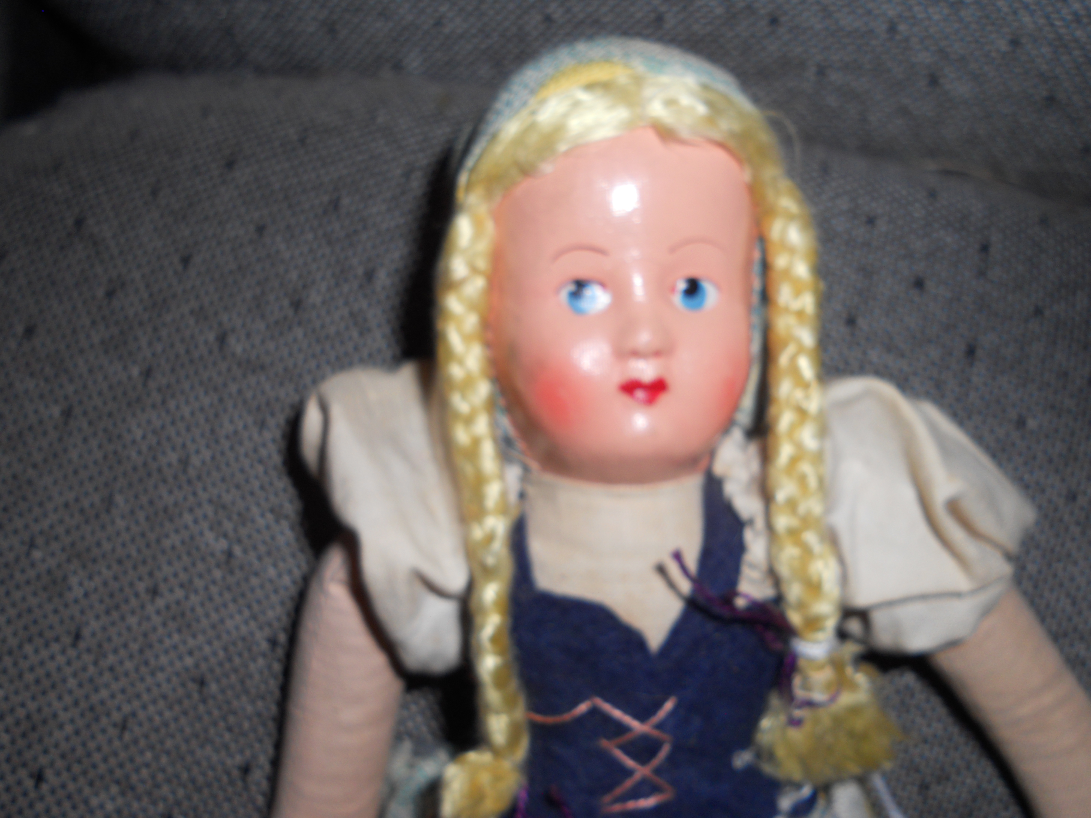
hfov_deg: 56.8
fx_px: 1009
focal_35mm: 32
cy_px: 409
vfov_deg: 44.2
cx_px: 546
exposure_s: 1/25
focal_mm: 5.8
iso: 80
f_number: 8.8
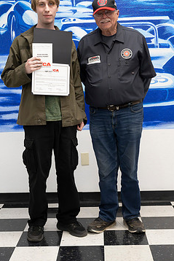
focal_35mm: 59
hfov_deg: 23.0
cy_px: 113
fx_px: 427
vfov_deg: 33.9
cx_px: 82
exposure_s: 1/250
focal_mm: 47
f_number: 7.1
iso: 10000
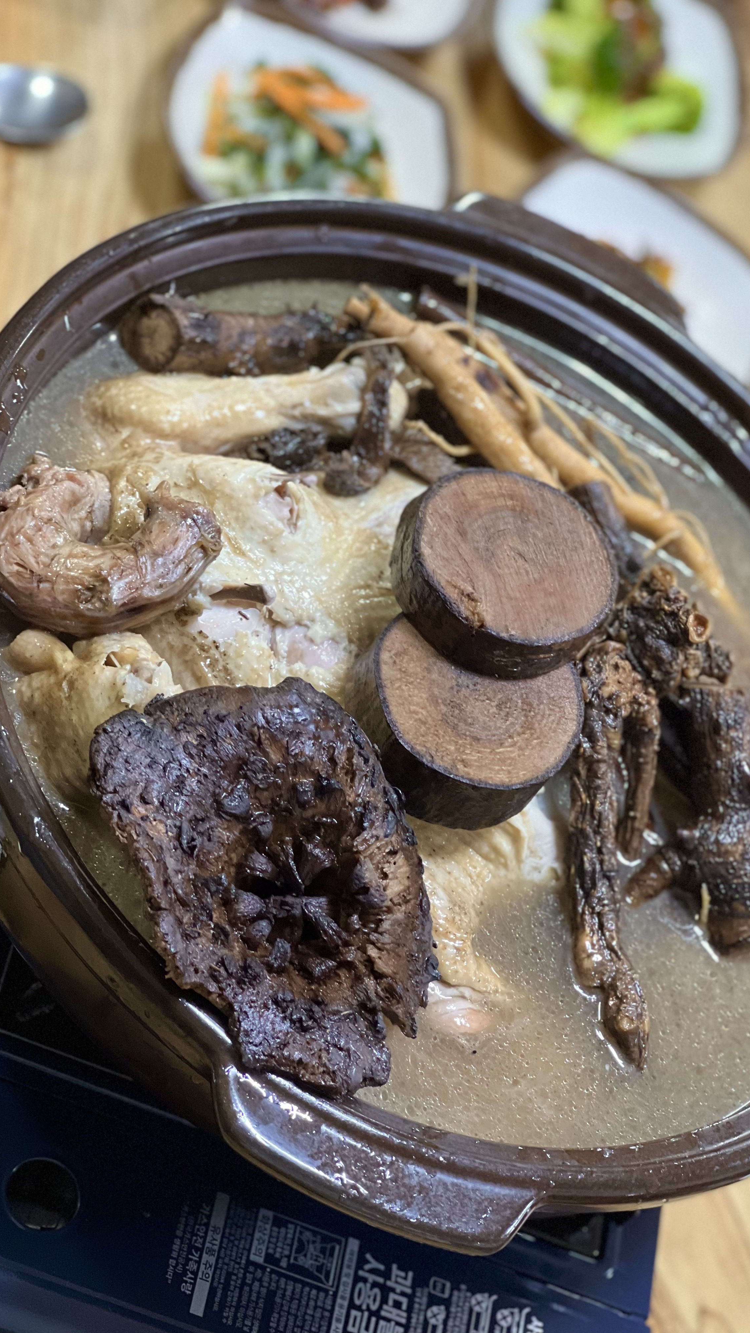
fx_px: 2970
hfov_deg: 14.4
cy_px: 667
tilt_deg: -49.0
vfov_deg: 25.3
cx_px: 413
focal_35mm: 84
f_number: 2.8
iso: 400
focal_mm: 9
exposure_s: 1/40
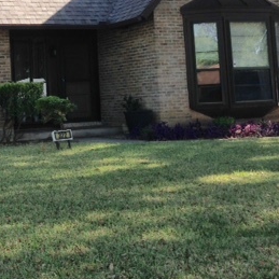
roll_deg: +0.2
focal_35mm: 72
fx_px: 657
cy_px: 47
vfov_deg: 23.6
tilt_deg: +5.1
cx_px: 23
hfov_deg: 23.3
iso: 50
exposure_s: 1/254
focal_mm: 4.12
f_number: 2.4
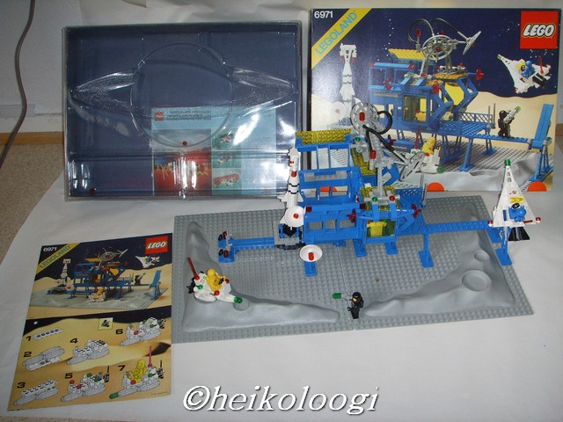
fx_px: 634
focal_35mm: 39
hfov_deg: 47.9
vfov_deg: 36.8
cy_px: 211
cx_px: 282
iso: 100
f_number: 3.5
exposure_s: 1/45
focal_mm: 6.6
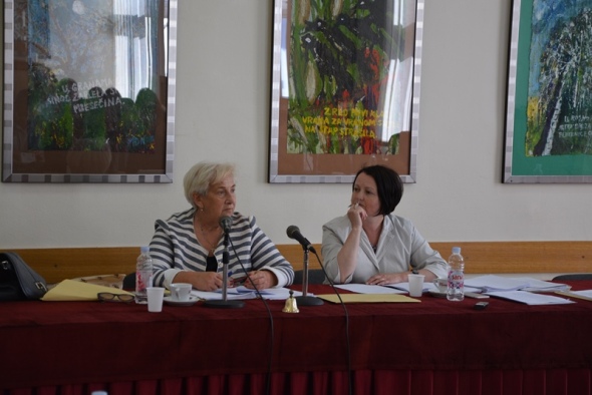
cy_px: 198
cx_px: 296
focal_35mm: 120
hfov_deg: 17.1
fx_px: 1974
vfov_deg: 11.4
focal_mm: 80
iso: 500
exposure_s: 1/60
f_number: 5.3
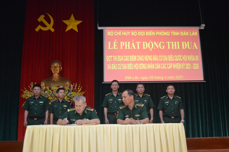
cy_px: 76
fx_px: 229
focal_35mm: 36
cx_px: 114
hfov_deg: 53.2
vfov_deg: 36.7
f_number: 4
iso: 2200
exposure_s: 1/60
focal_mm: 24
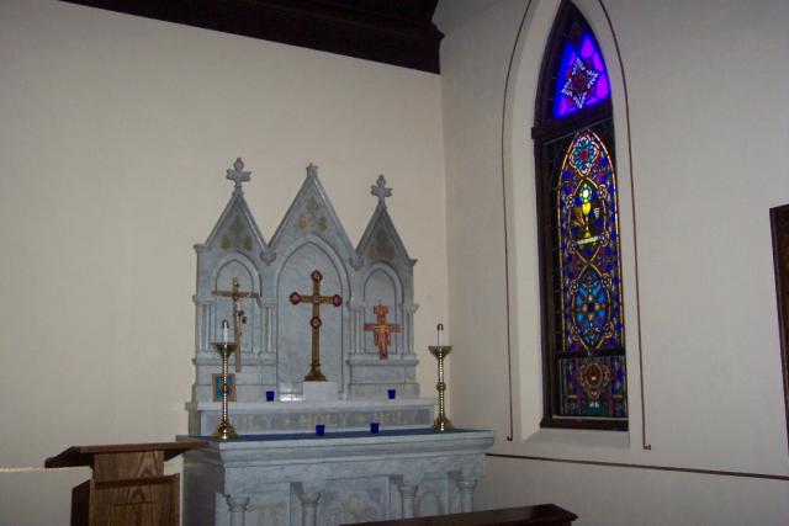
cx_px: 394
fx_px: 833
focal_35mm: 38
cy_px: 263
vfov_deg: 35.1
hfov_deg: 50.7
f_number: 2.8
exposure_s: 1/30
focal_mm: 8
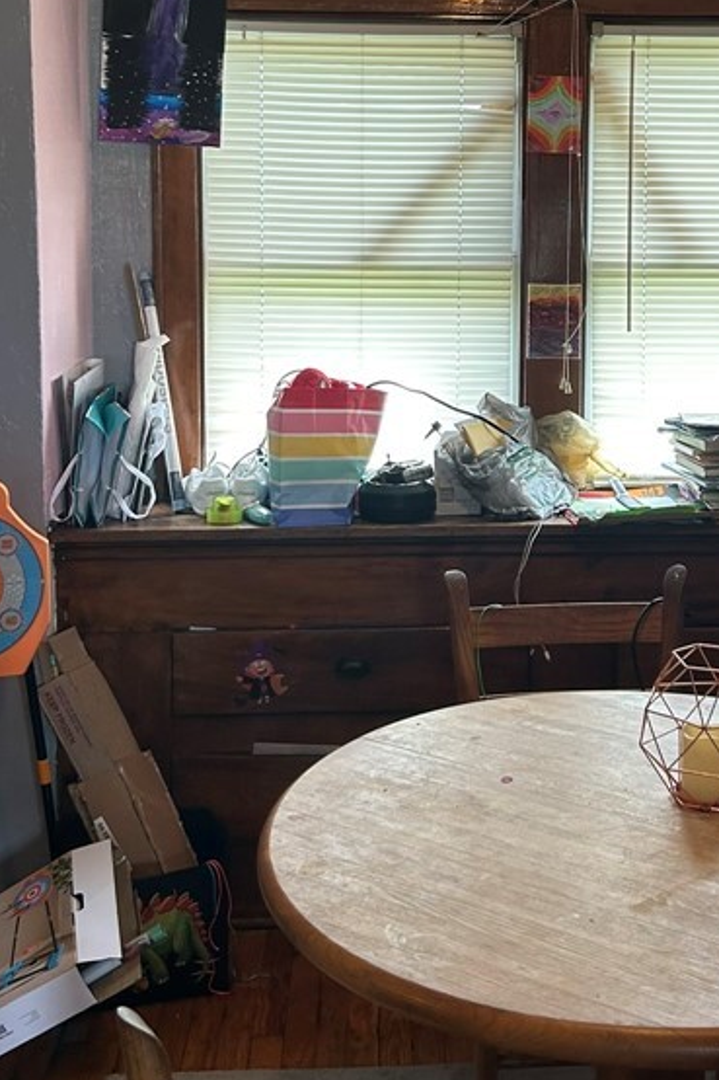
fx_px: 1499
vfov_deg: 38.9
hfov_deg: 26.8
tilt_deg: -4.8
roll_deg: -0.4
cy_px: 322
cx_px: 497
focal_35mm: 50
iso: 80
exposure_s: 1/60
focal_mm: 5.7
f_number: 1.5
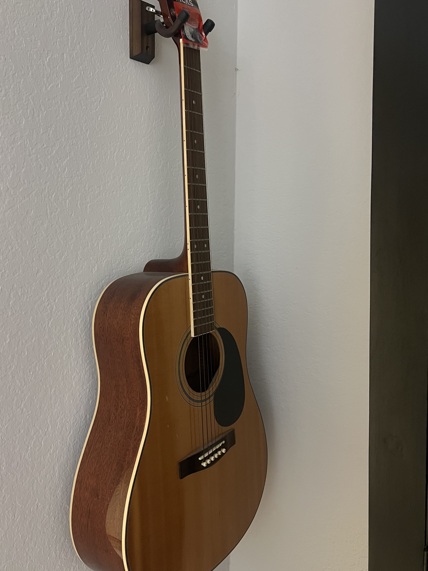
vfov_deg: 58.3
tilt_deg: -5.0
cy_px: 269
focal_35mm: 31
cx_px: 182
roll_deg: +0.3
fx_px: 511
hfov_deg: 45.3
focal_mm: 5.7
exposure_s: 1/60
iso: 500
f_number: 1.5
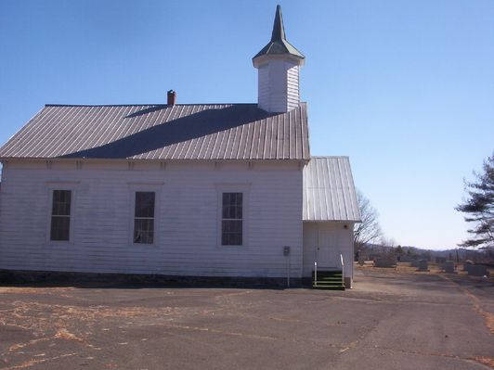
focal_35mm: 39
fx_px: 557
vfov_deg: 36.8
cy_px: 185
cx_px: 247
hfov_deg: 47.9
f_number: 8
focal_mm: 6
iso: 100
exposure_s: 1/211
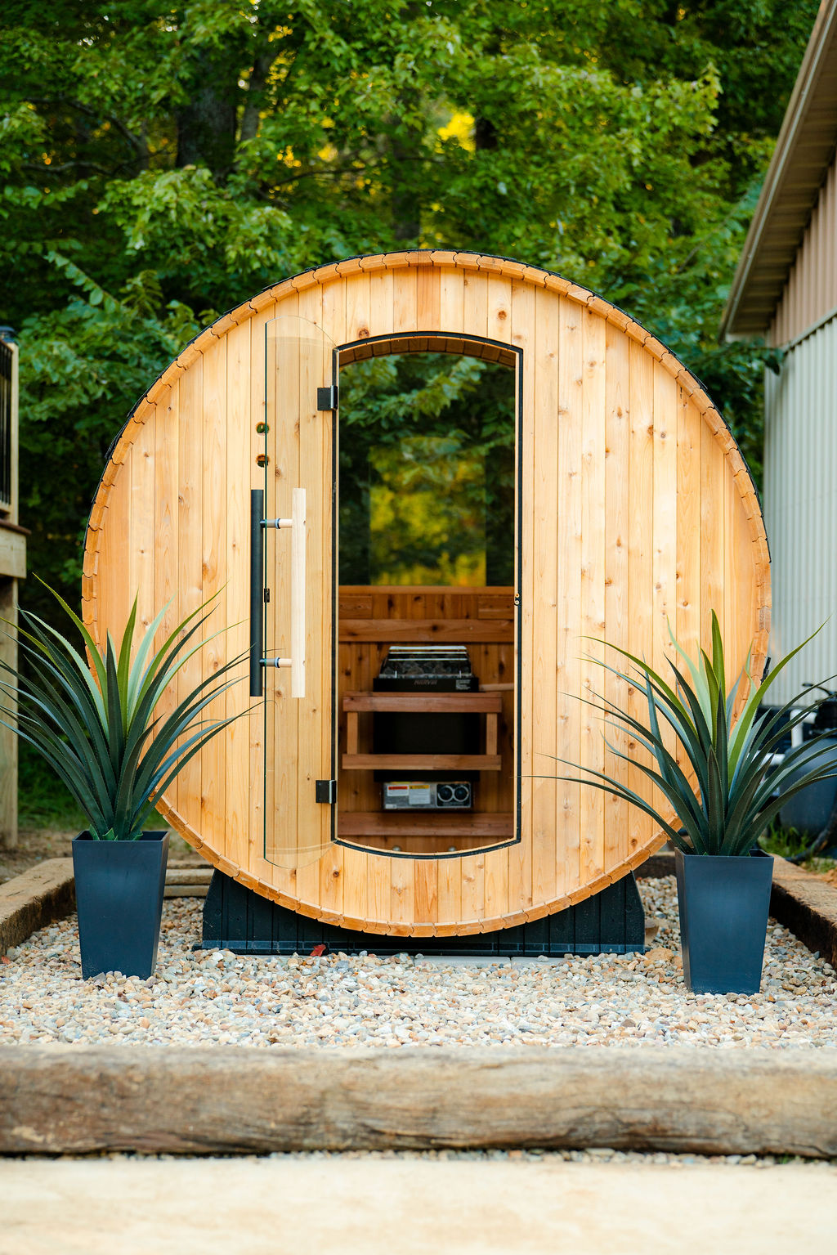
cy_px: 628
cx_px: 418
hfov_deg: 22.6
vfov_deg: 33.4
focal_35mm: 60
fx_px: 2091
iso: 400
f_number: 2.8
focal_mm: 60
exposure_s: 1/640
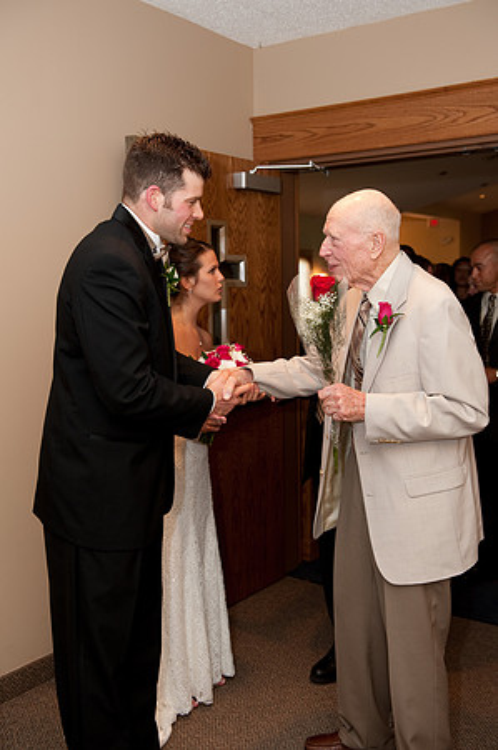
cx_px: 249
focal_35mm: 40
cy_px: 375
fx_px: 832
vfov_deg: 48.5
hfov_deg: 33.3
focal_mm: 40
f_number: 4.5
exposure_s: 1/60
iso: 400
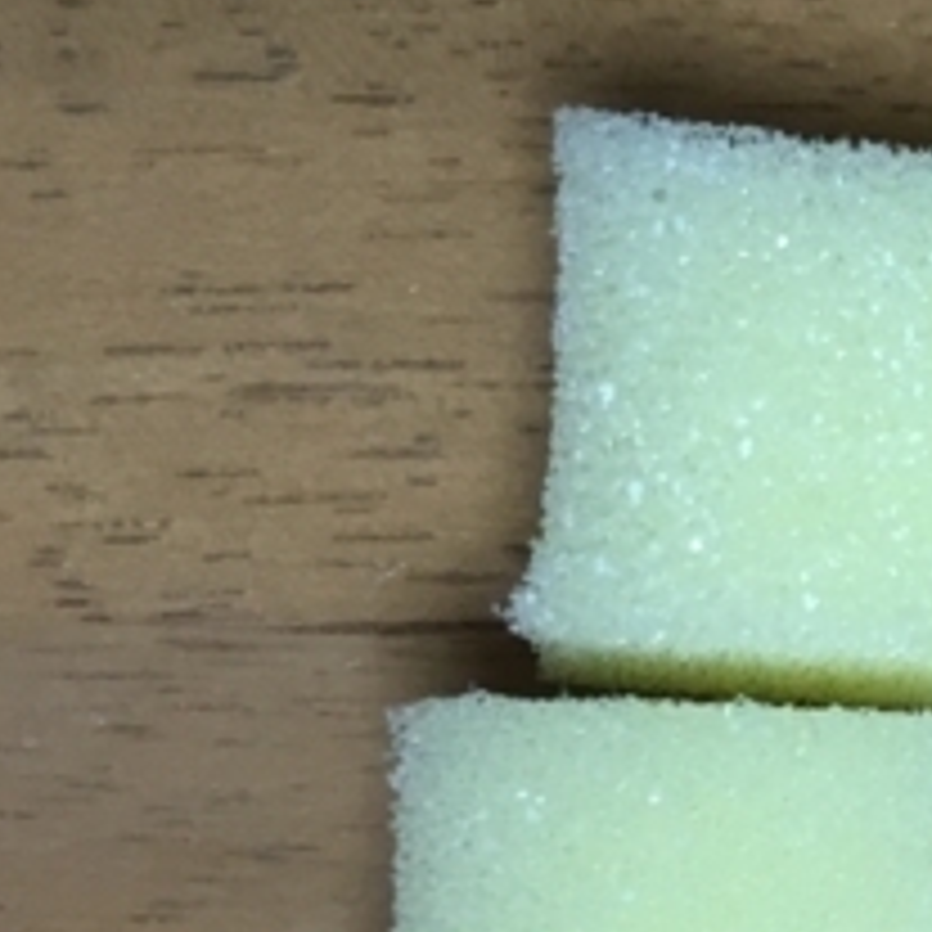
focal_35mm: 127
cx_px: 1774
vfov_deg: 13.5
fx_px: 3869
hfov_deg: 12.4
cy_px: 955
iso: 80
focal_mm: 4.15
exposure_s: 1/30
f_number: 2.2
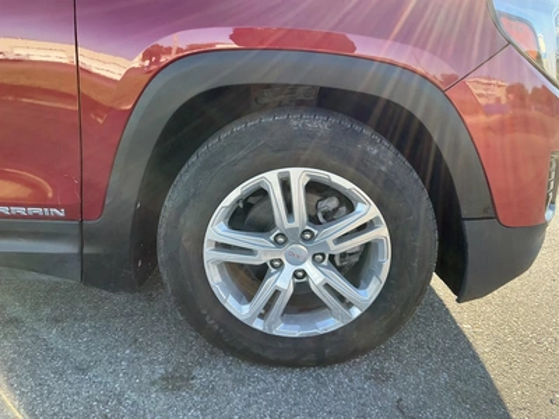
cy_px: 210
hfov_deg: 63.4
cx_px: 280
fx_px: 452
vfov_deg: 49.7
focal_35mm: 28
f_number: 1.8
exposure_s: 1/233
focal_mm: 3
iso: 25
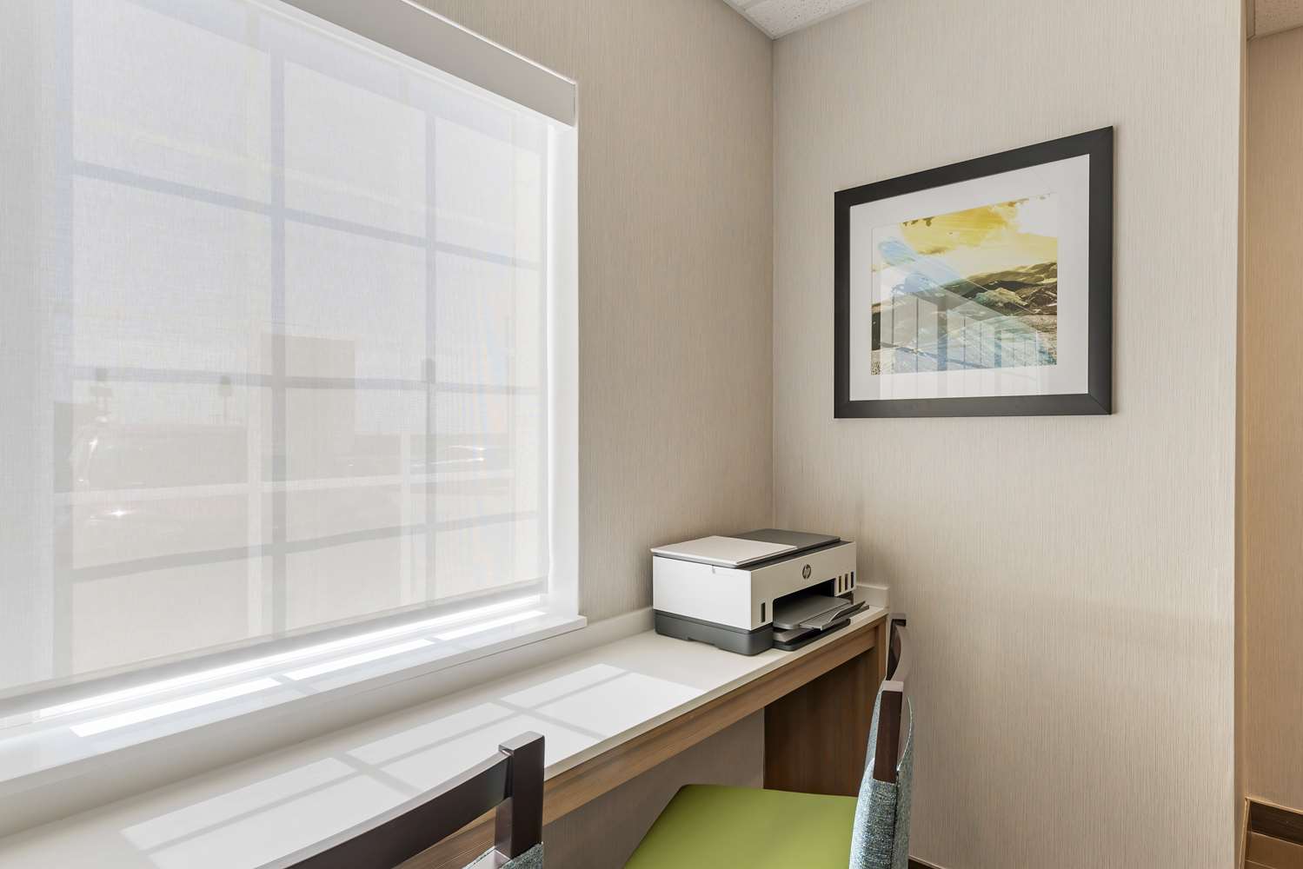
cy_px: 434
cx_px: 652
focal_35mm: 14
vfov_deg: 81.2
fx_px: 507
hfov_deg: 104.2
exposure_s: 1/30
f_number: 9
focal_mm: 14
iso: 200
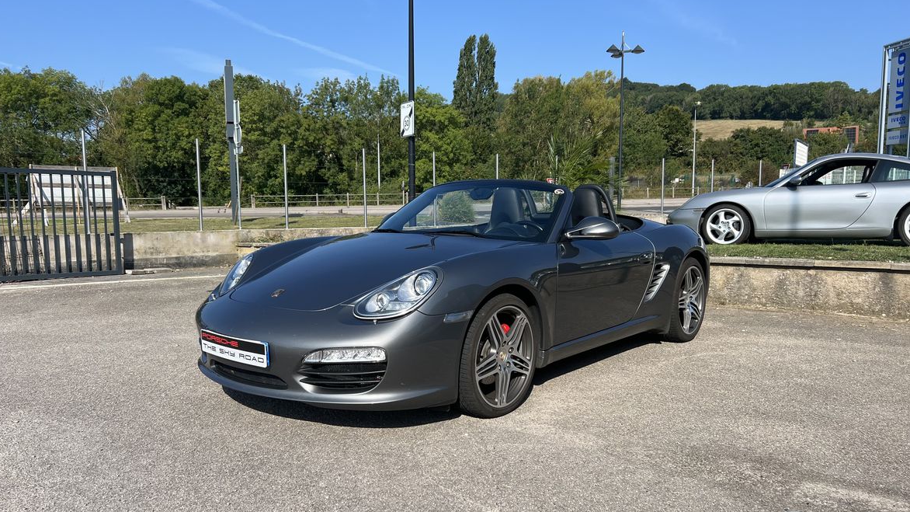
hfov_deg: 66.1
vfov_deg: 40.1
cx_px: 448
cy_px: 280
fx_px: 700
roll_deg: +0.3
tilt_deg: -5.8
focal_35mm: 29
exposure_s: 1/3571
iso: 50
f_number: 1.5
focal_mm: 5.7
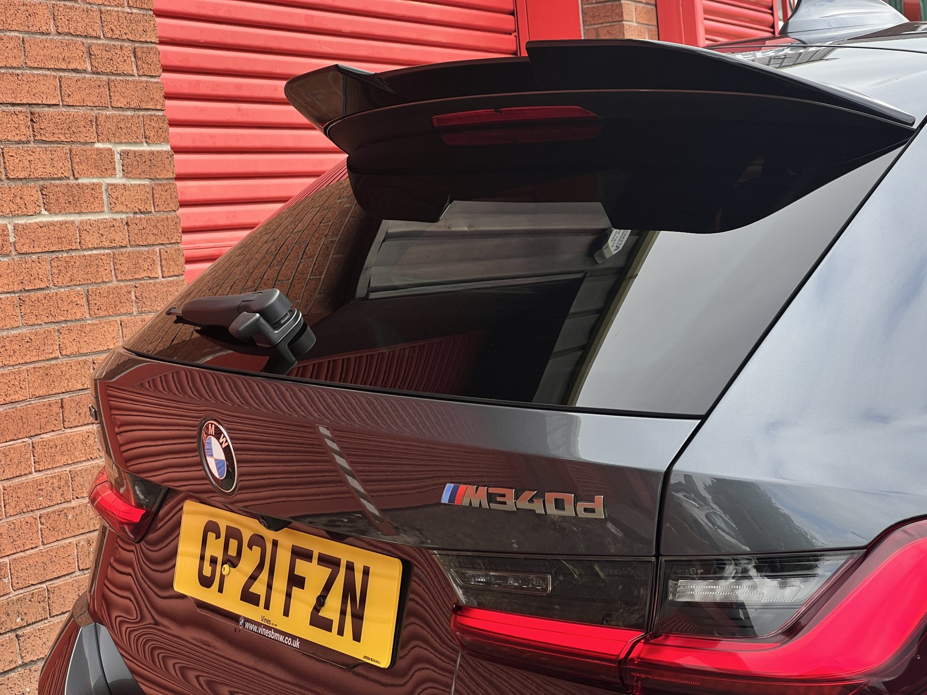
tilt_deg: -2.3
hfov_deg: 25.3
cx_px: 464
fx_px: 2062
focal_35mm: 77
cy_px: 348
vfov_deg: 19.1
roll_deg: +6.4
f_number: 2.8
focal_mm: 9
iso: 32
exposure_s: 1/206
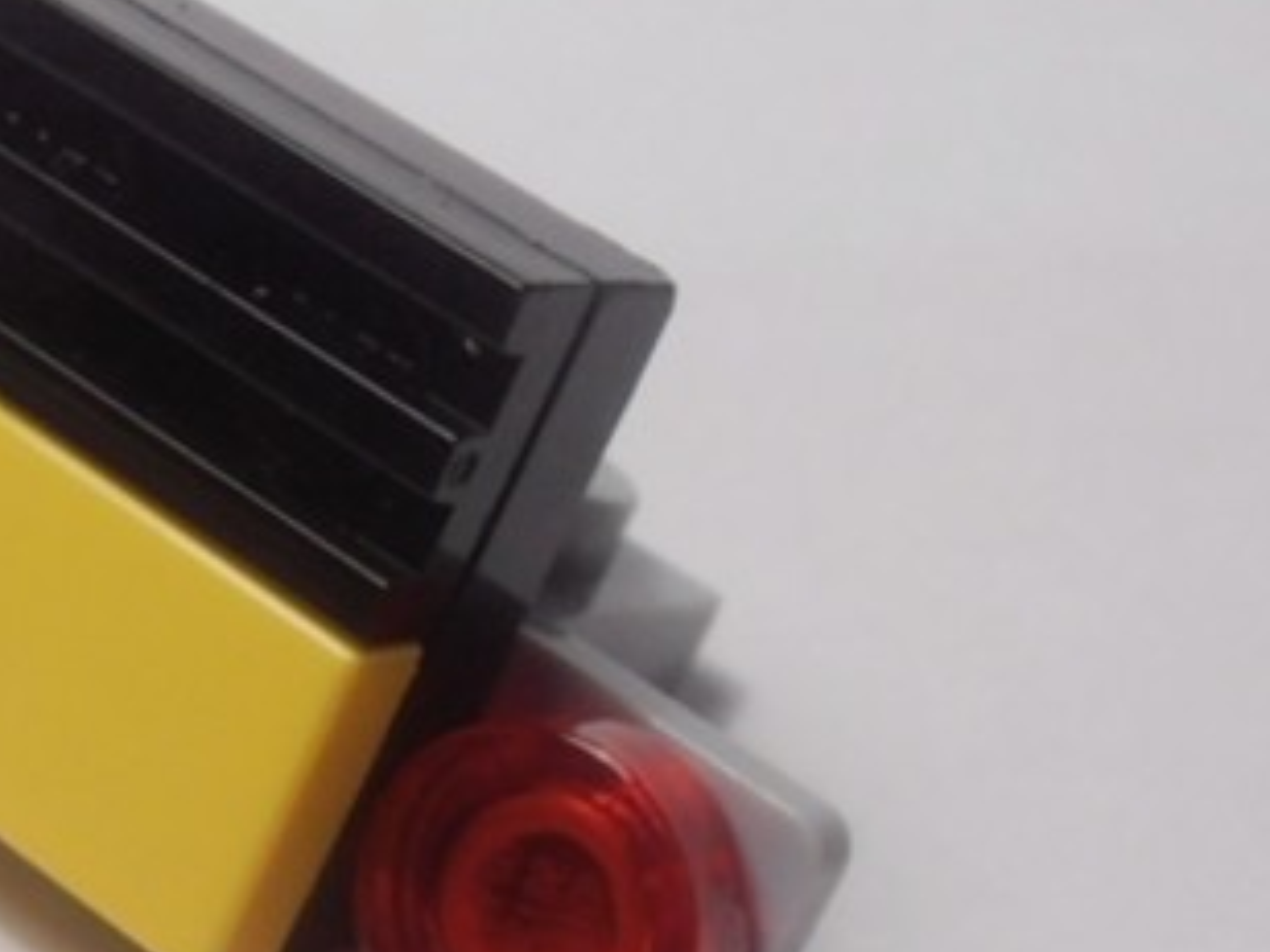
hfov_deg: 18.0
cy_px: 608
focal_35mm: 108
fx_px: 3962
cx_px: 169
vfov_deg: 13.7
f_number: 3.9
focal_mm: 6.61
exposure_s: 1/80
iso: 80
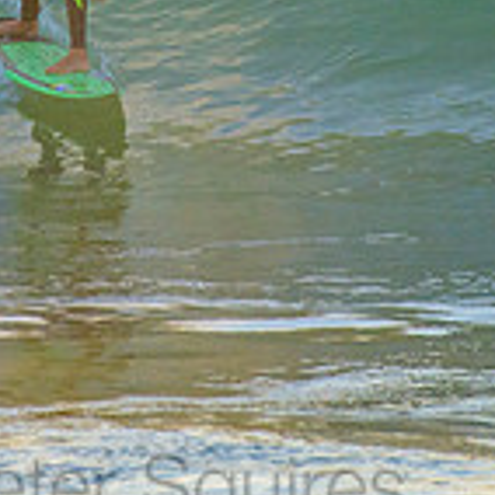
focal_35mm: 1734
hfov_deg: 1.0
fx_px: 28053
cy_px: -92
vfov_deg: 1.0
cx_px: 136
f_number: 5.6
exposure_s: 1/2000
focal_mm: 500
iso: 800
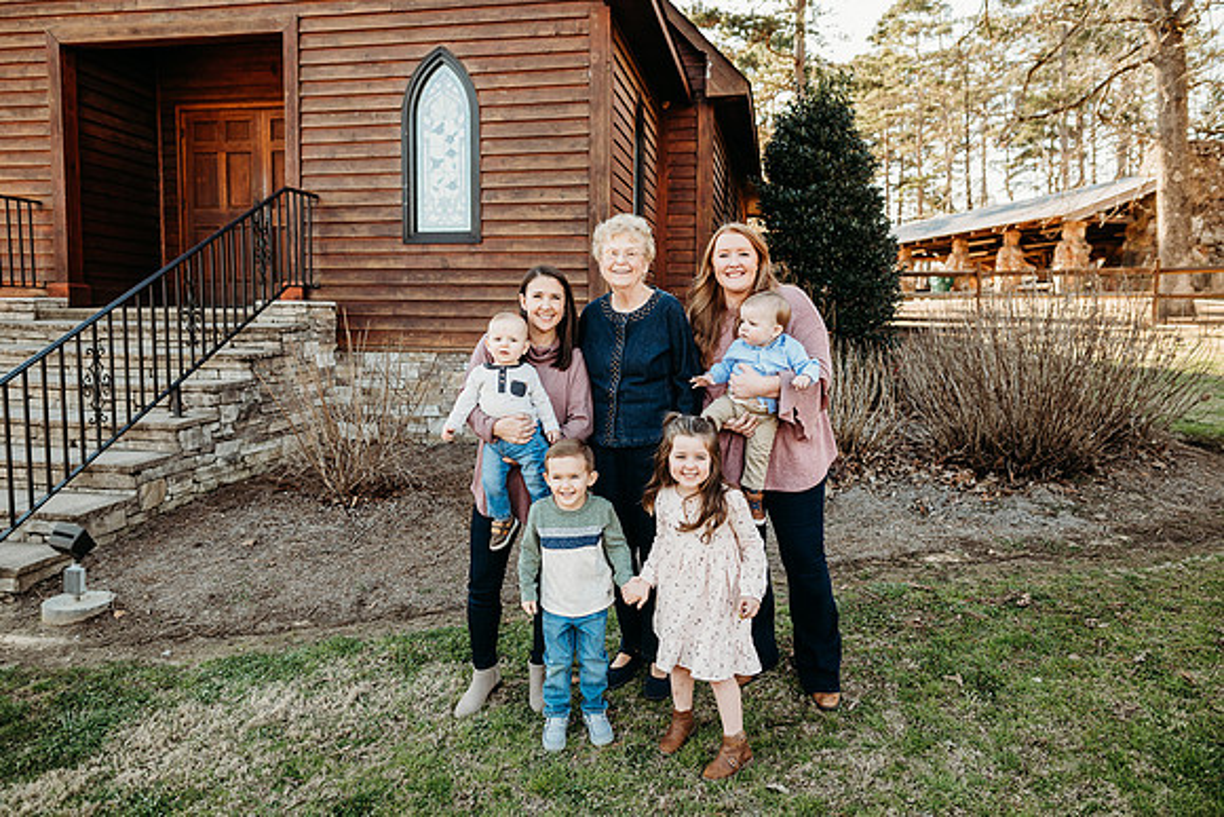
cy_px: 408
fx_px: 816
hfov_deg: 73.7
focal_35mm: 24
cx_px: 612
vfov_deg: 53.2
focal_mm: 24
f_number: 2.8
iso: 250
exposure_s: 1/320
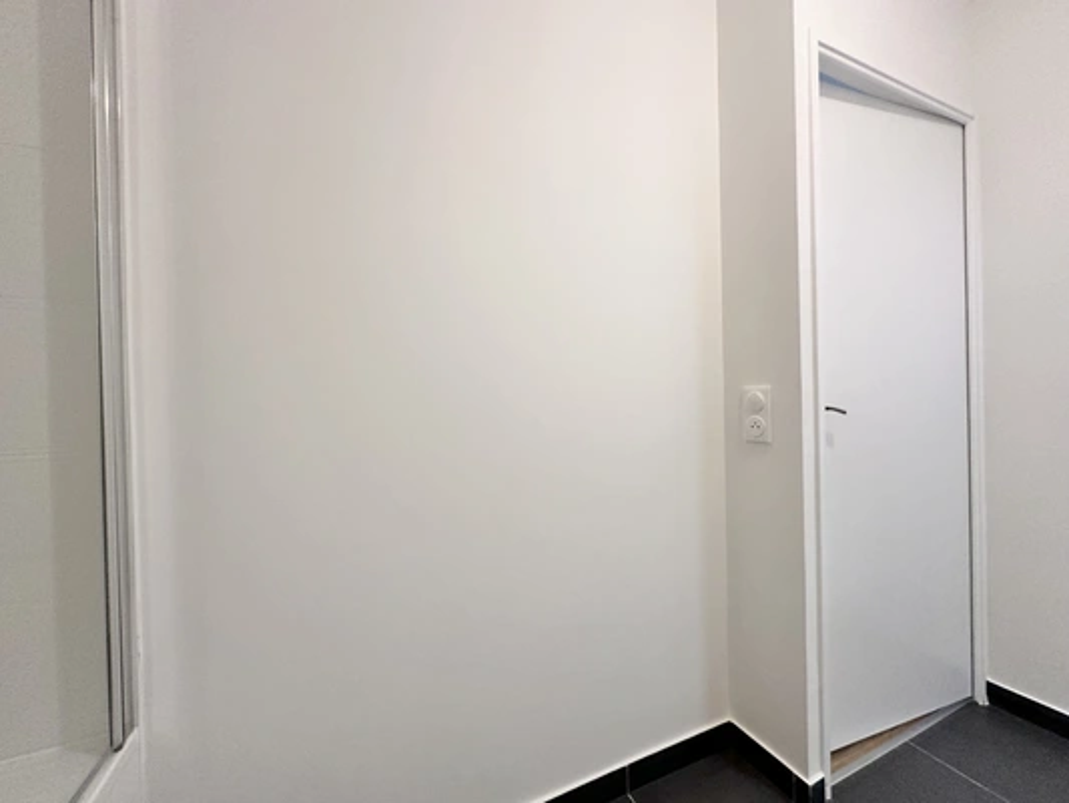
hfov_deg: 102.1
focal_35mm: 14
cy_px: 402
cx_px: 534
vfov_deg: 85.7
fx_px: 432
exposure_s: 1/100
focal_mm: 2.22
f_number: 2.2
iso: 200
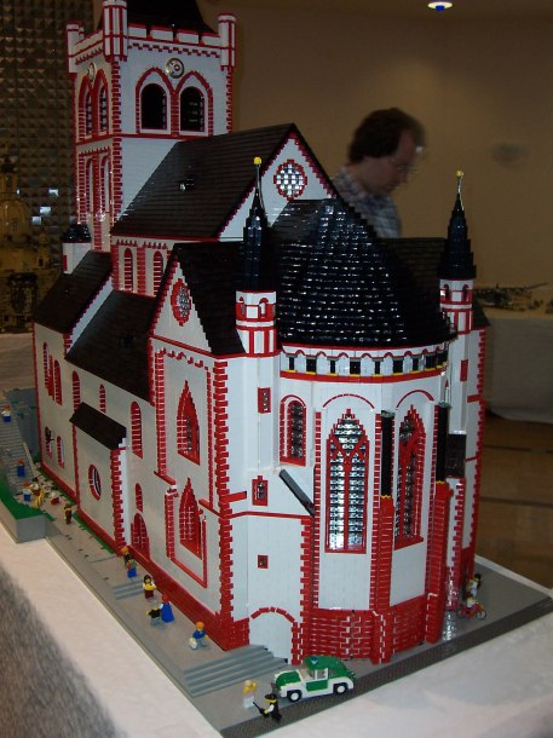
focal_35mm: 37
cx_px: 276
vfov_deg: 50.2
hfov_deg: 38.6
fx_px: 789
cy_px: 369
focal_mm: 5.6
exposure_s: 1/60
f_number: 2.8
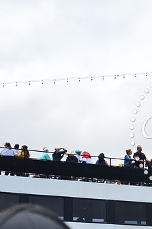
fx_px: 906
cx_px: 195
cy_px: 131
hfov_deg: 9.4
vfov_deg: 14.4
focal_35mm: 143
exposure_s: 1/500
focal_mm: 55
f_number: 11
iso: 250
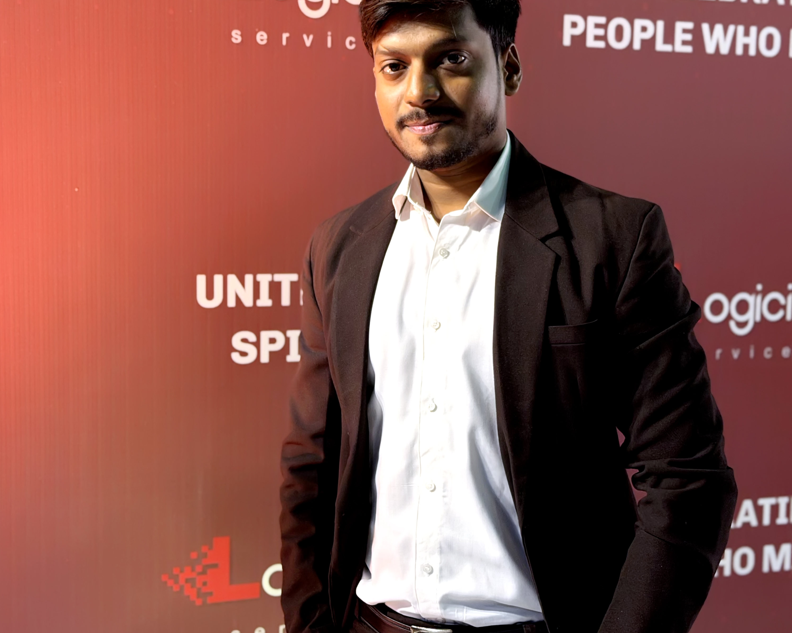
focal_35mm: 63
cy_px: 366
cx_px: 393
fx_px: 1477
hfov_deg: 30.0
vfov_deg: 24.2
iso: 200
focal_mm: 6.76
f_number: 1.78
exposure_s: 1/50
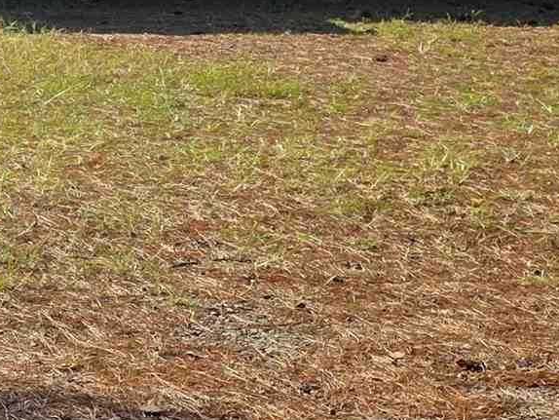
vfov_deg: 12.0
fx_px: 1987
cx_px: -402
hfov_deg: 14.4
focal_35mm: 123
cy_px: 136
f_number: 1.7
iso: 80
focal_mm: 6.3
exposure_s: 1/7944
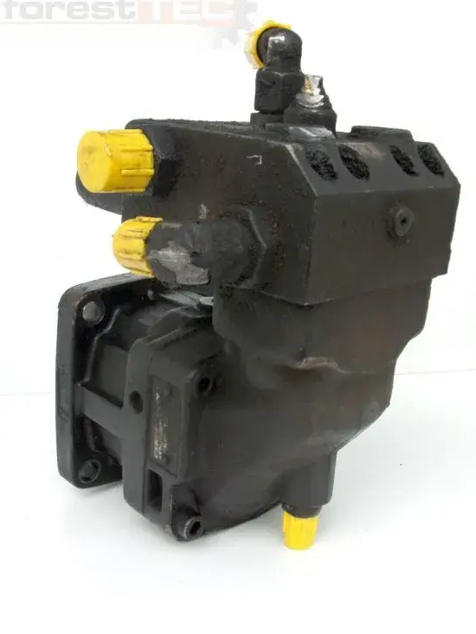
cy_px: 300
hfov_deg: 39.7
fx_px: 659
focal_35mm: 36
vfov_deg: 51.3
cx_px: 248
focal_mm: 5.9
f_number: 3.7
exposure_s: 1/140
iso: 80
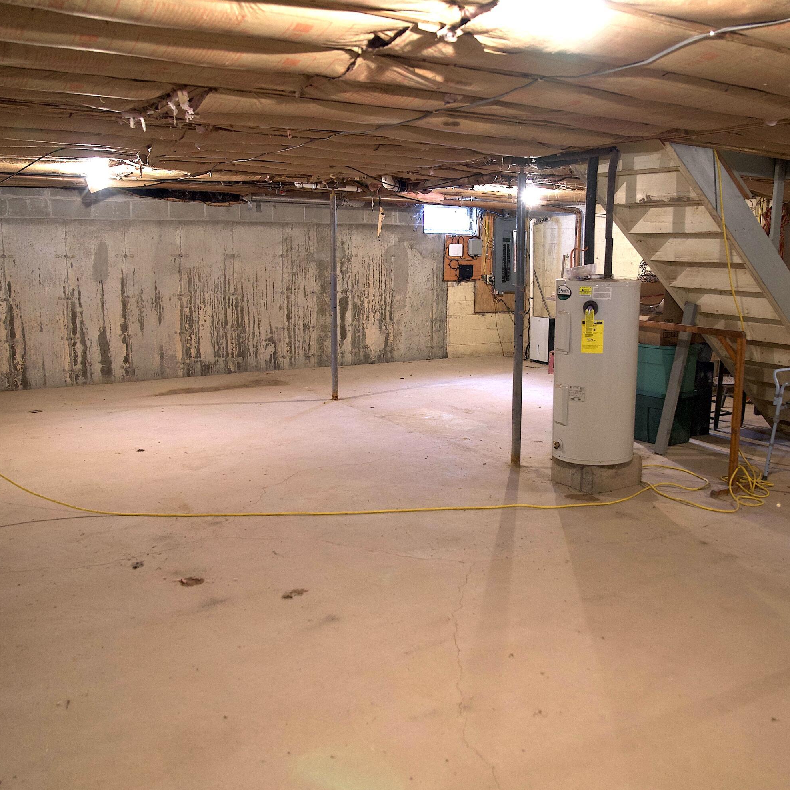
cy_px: 393
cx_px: 462
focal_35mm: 31
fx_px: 800
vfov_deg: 52.5
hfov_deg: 52.3
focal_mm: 24
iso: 1000
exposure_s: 1/50
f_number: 2.8
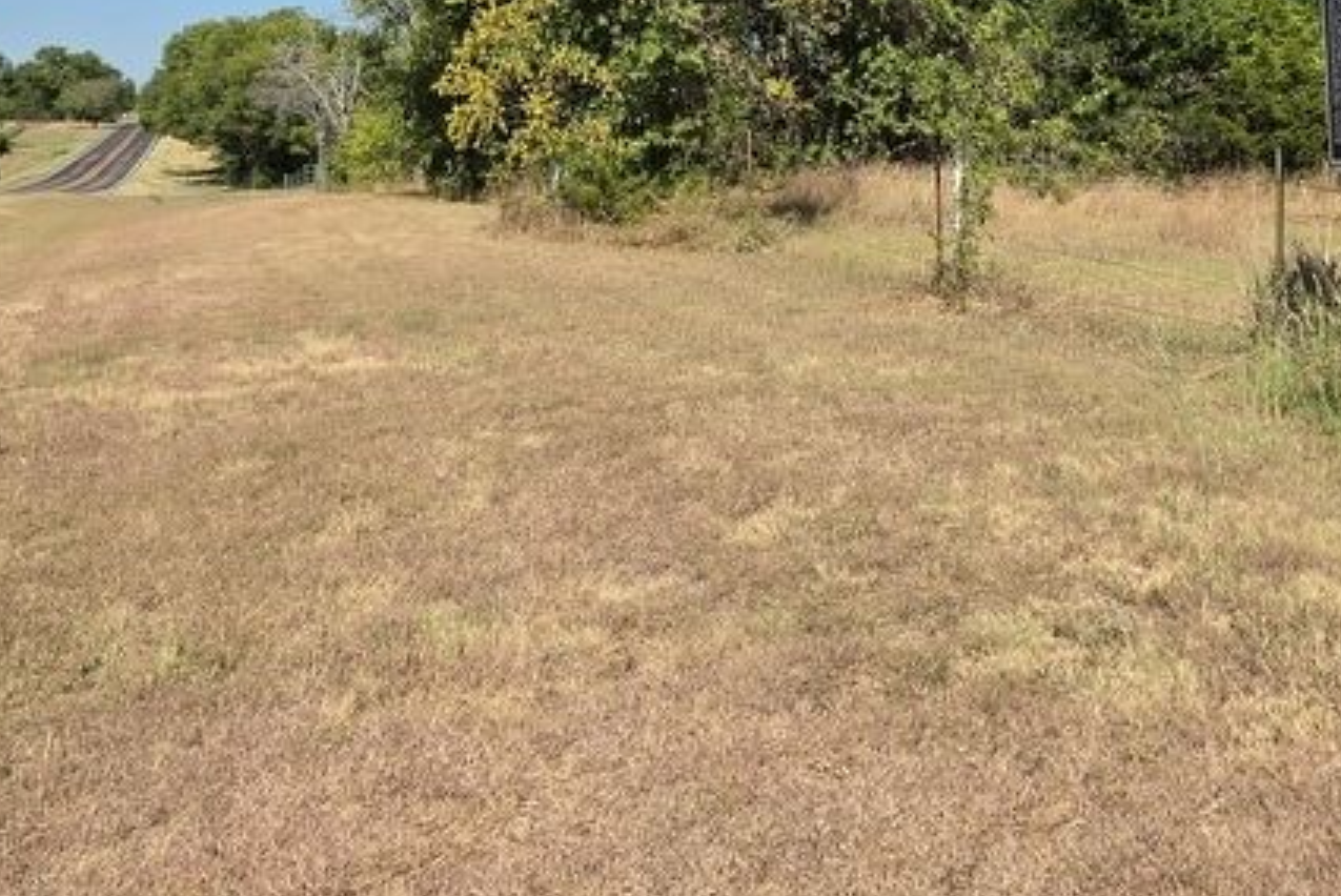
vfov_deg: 28.4
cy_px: 44
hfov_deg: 43.5
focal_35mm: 45
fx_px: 1677
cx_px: 757
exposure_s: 1/5127
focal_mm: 5.4
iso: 80
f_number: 1.8
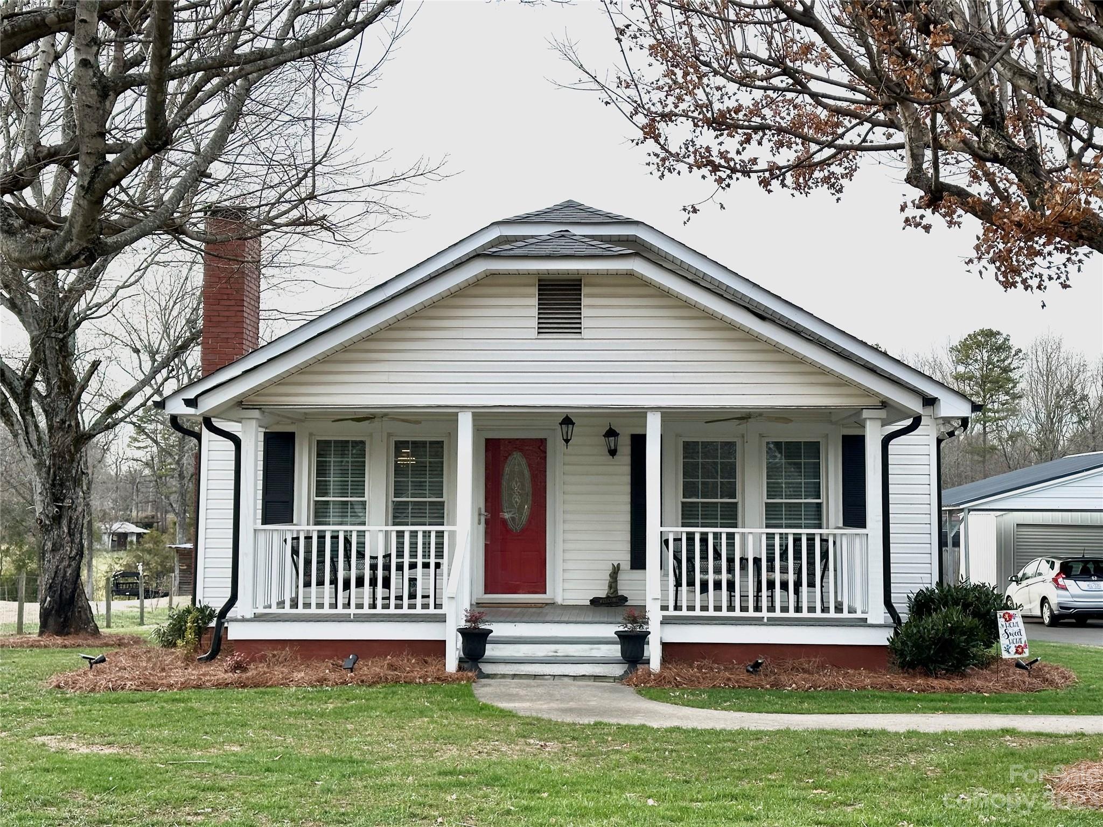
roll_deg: +0.0
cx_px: 552
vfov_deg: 30.3
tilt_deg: +3.4
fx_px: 1529
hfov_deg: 39.7
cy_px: 414
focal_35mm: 48
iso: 64
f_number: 1.78
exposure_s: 1/1848
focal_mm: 6.86
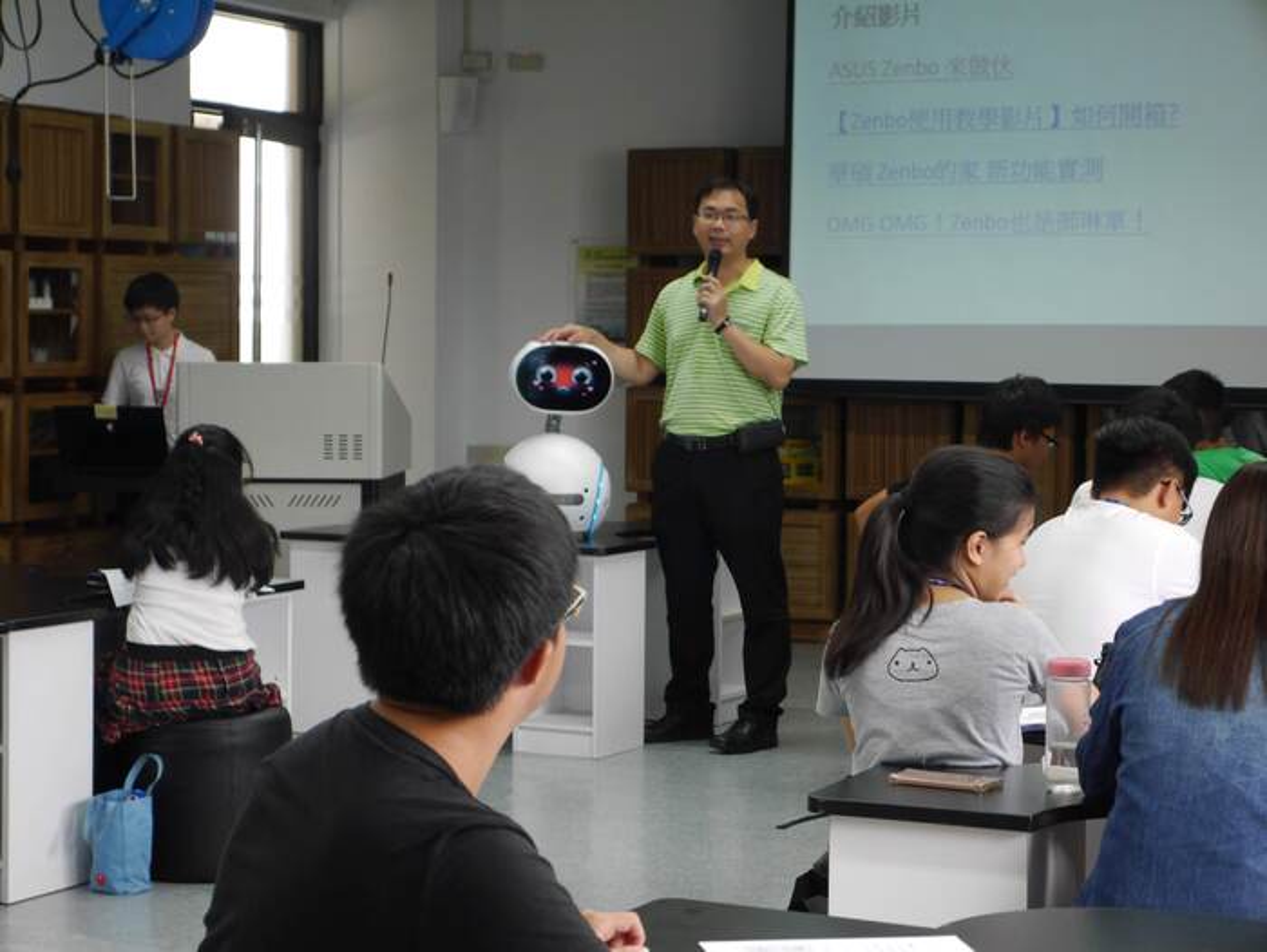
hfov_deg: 23.3
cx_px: 634
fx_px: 3077
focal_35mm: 84
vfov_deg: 17.6
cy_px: 476
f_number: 5.6
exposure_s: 1/80
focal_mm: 42
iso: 1000
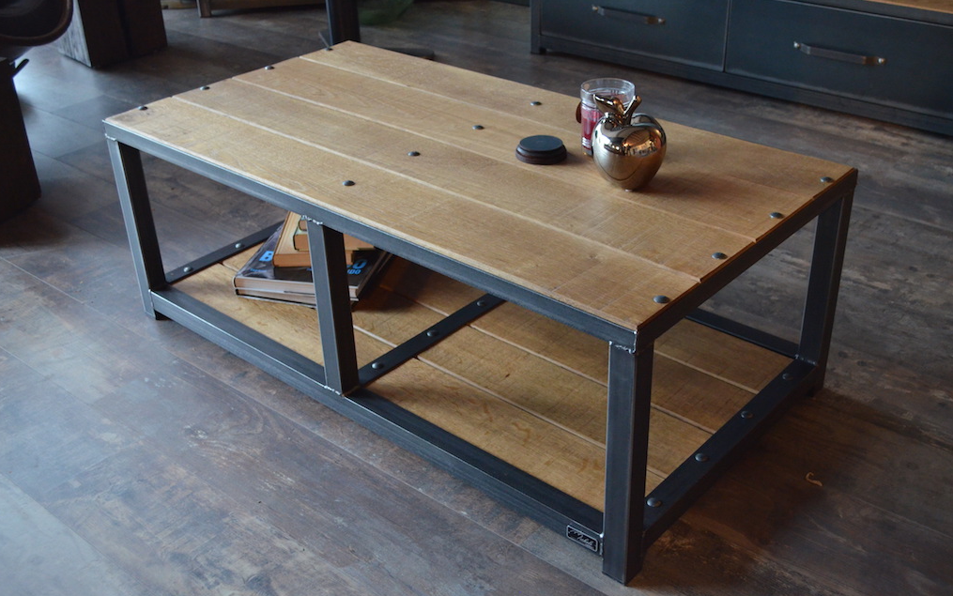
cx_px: 478
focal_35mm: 40
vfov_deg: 32.0
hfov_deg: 49.3
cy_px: 294
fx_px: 1039
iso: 2500
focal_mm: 26
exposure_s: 1/30
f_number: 4.2
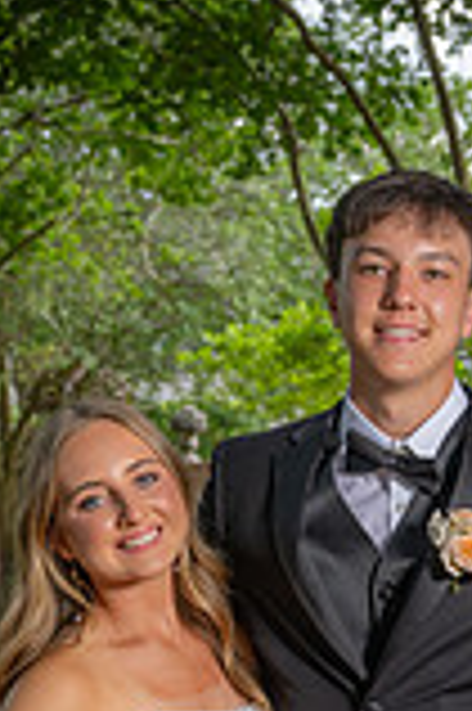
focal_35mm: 114
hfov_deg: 12.0
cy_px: 914
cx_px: 369
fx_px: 2247
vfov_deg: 17.0
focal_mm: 40
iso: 100
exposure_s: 1/160
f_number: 5.6
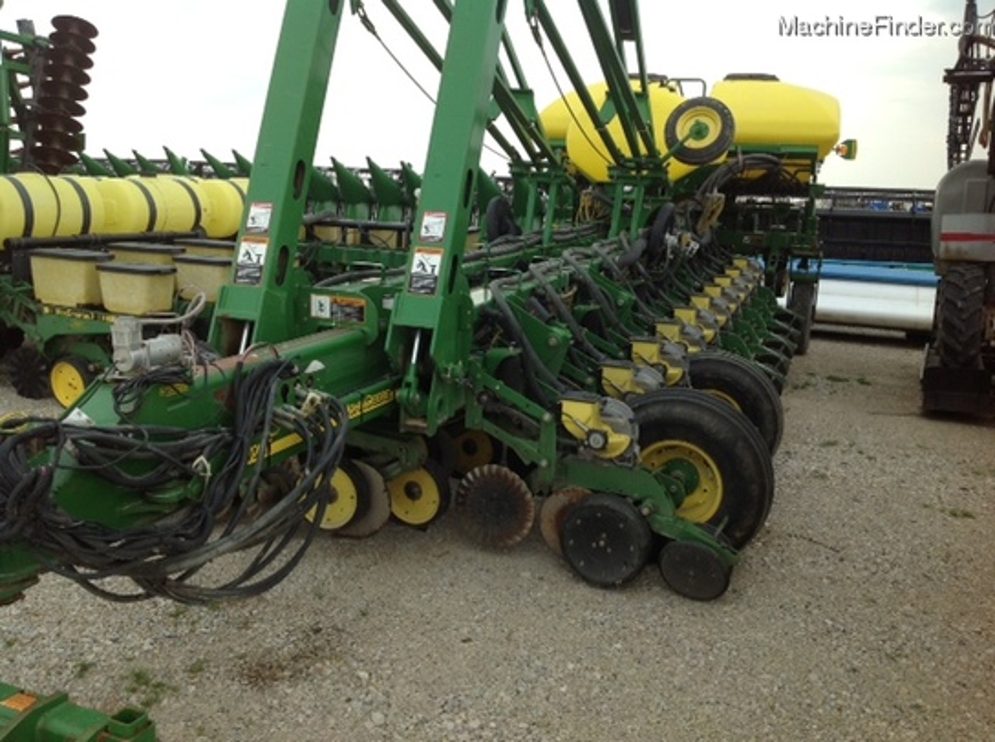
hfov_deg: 52.7
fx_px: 1004
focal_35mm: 35
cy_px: 371
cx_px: 498
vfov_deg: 40.6
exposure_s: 1/369
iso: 50
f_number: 2.4
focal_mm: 4.28
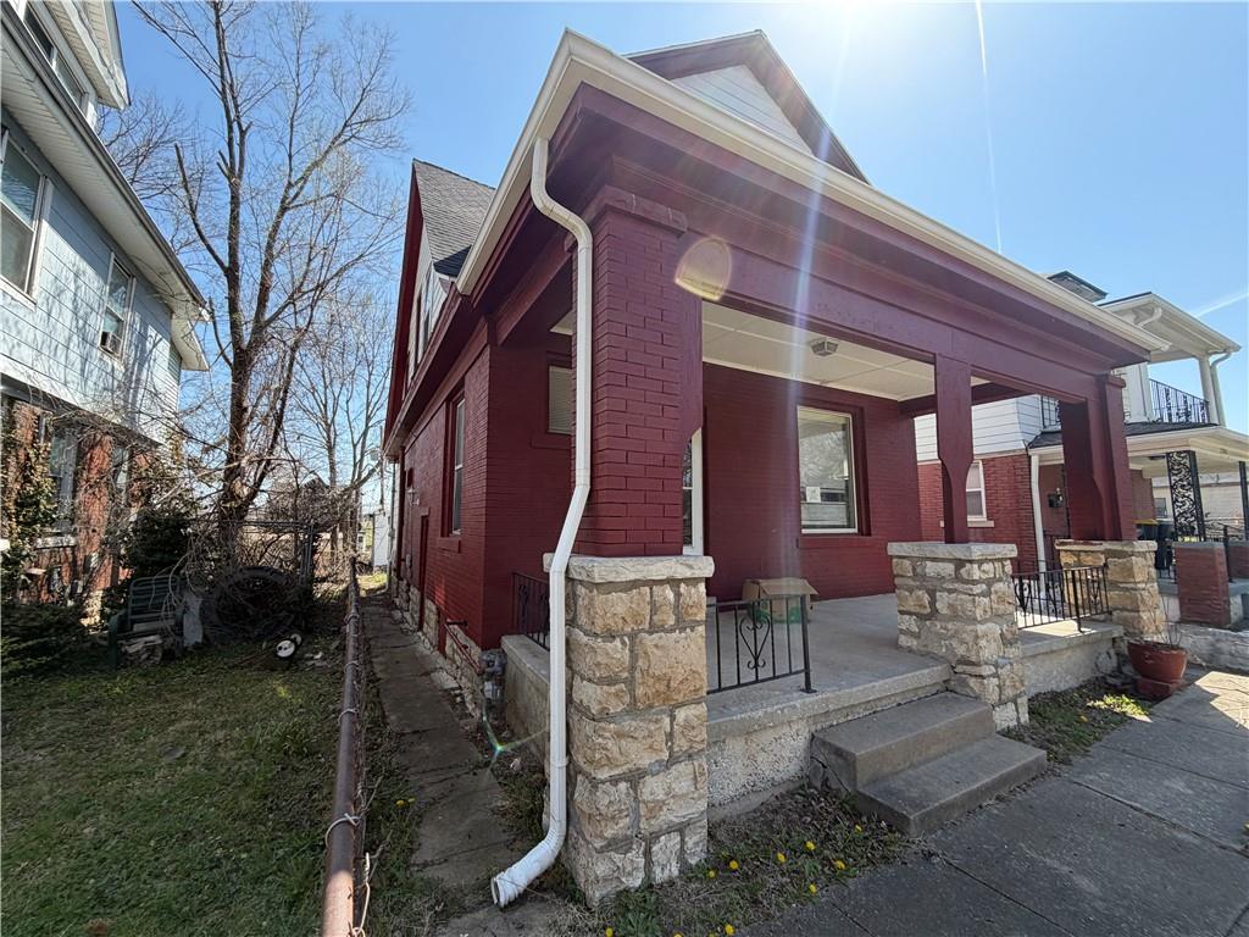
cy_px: 468
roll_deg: +0.0
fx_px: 505
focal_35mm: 14
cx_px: 624
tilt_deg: +7.9
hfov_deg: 102.1
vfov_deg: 85.7
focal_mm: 2.22
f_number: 2.2
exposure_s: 1/502
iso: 40
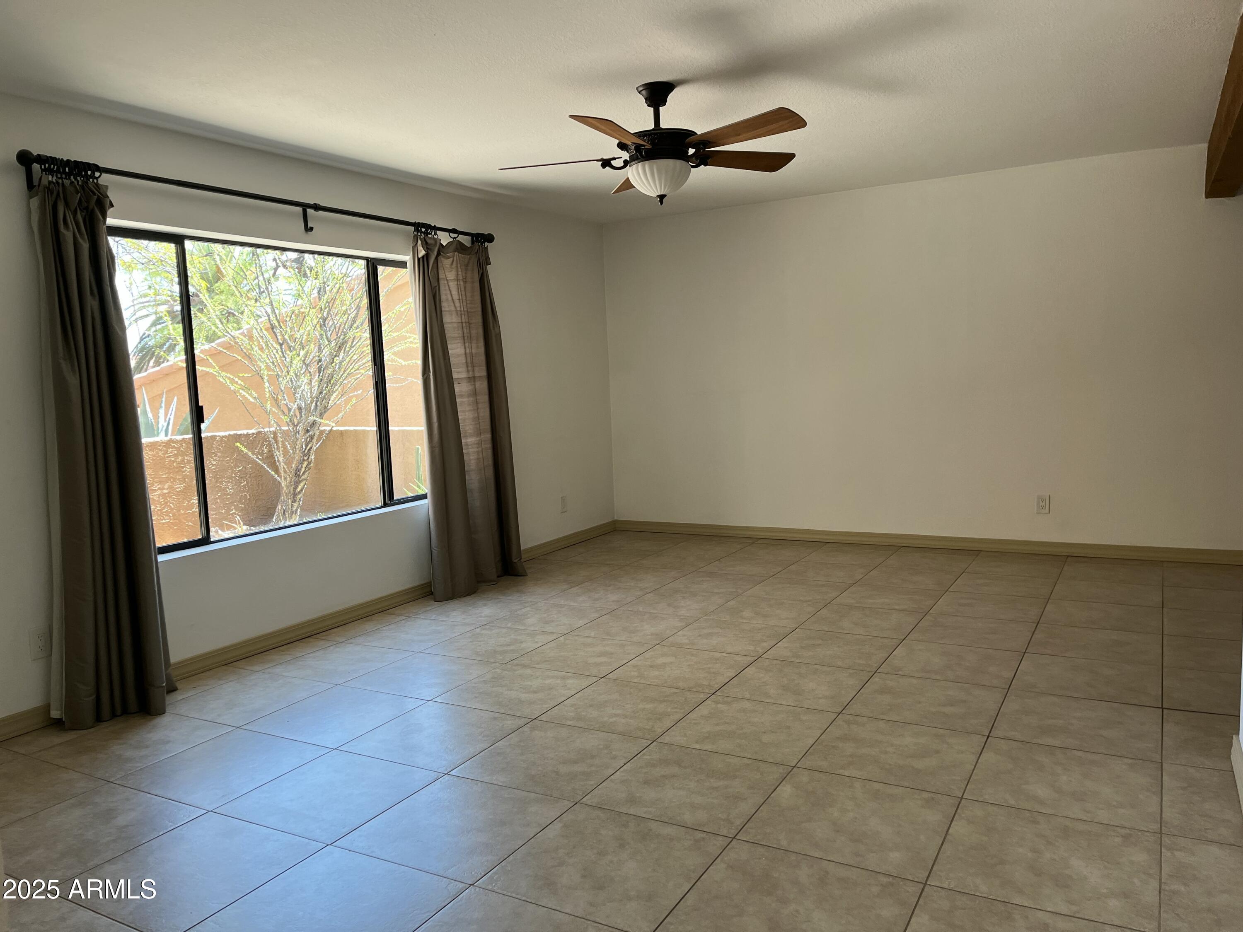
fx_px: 934
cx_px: 622
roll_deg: +2.7
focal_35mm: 26
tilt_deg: -5.8
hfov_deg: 67.3
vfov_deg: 53.1
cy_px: 466
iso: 64
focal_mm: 5.1
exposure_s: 1/120
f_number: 1.6
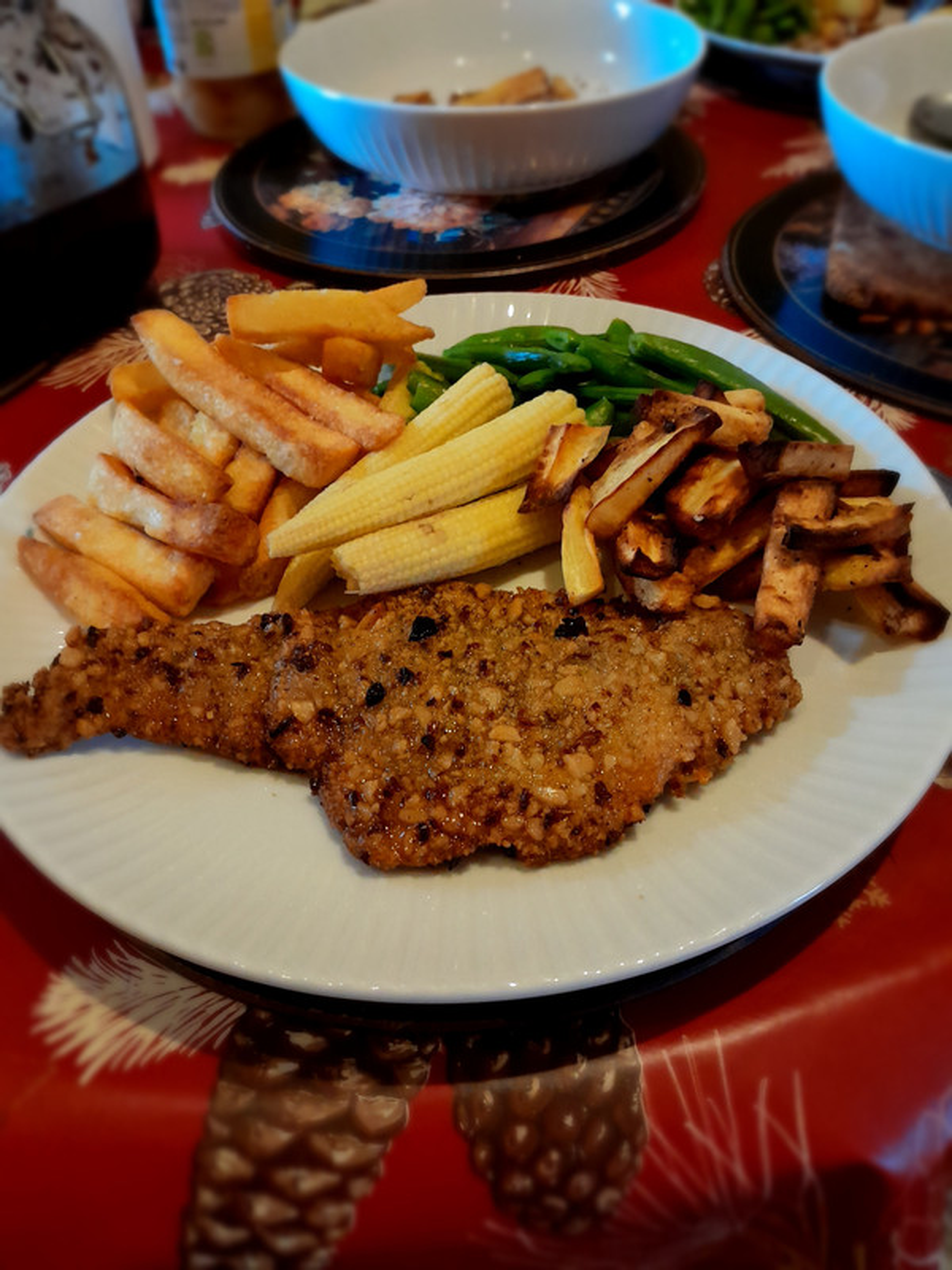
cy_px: 635
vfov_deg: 67.3
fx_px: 953
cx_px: 476
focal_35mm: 26
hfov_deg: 53.1
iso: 400
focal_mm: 3.98
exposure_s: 1/10
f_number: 1.8
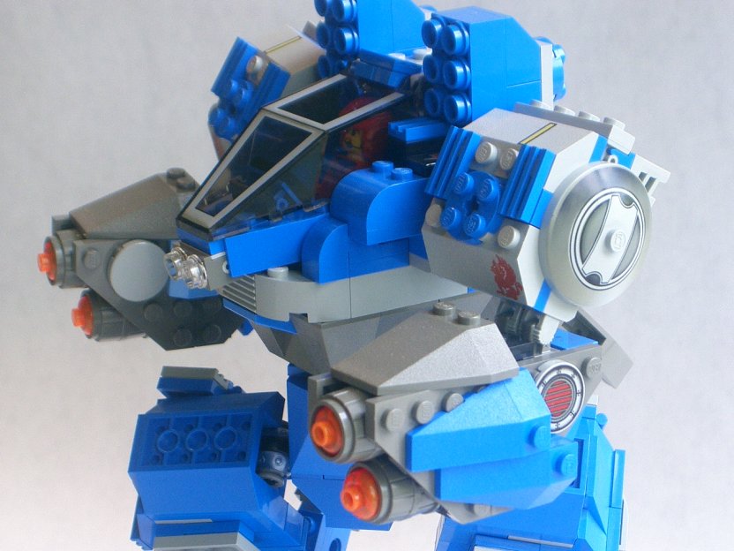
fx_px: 2481
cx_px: 367
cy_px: 276
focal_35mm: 117
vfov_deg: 12.7
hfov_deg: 16.8
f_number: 4.9
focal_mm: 24
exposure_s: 1/50
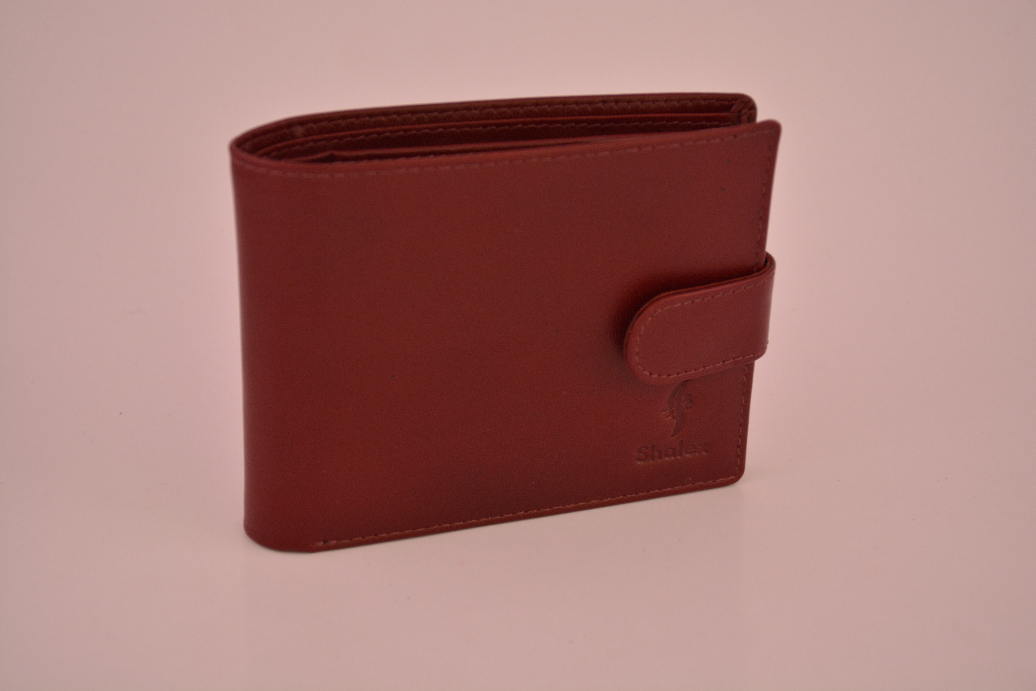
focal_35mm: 78
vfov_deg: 17.5
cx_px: 518
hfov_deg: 26.0
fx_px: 2244
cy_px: 346
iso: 640
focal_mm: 52
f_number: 6.3
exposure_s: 1/60
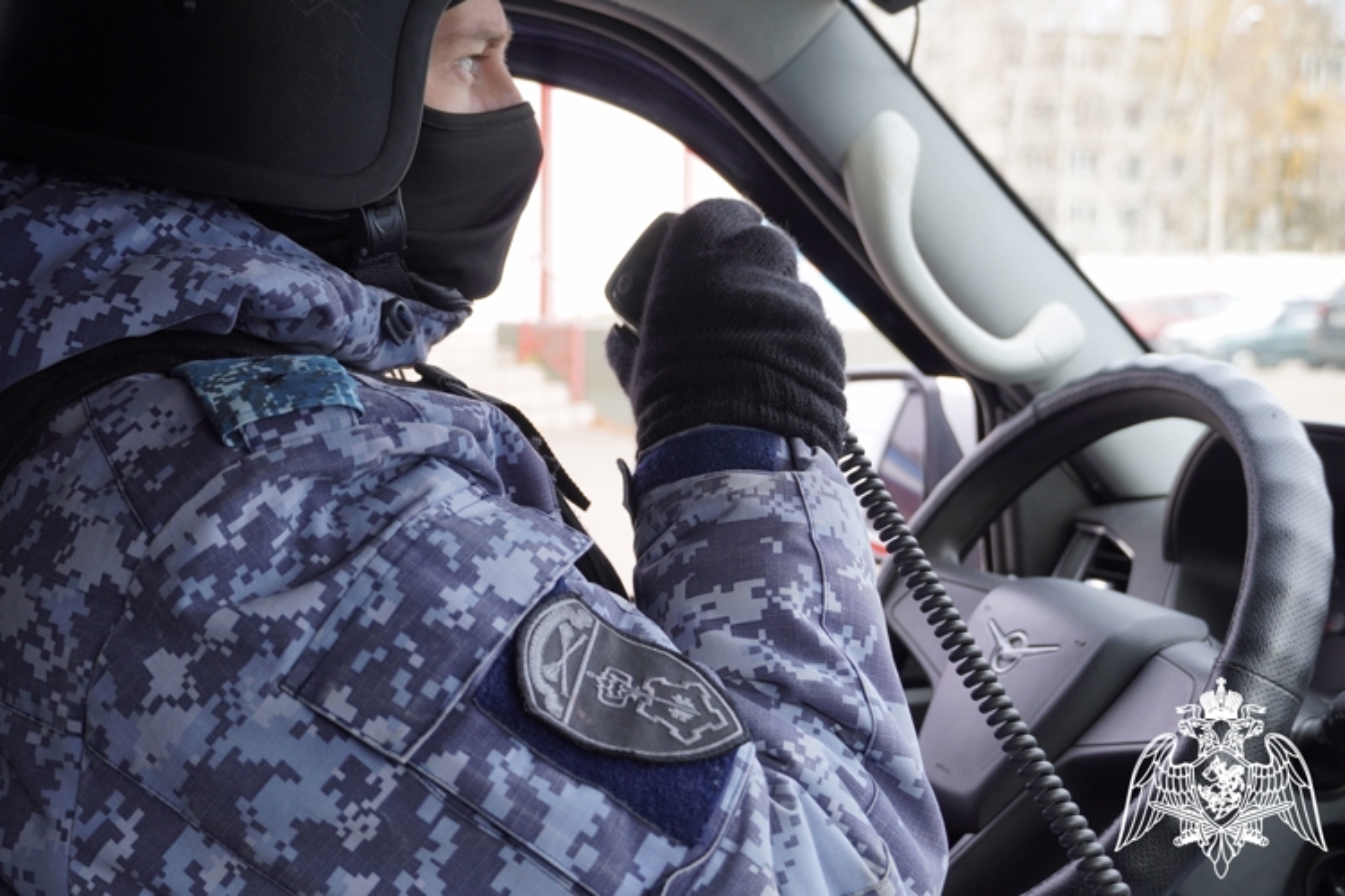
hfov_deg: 41.1
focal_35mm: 48
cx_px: 672
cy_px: 448
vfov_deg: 28.1
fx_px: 1793
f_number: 4.5
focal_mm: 32
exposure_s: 1/60
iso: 200
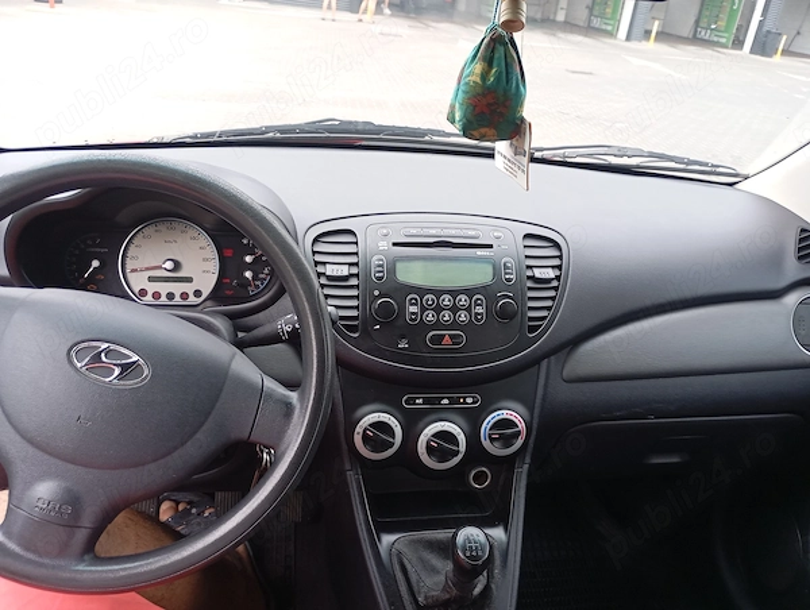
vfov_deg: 49.9
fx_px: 656
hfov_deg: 63.4
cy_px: 305
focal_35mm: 28
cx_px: 405
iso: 347
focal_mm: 4.27
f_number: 1.8
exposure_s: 1/50
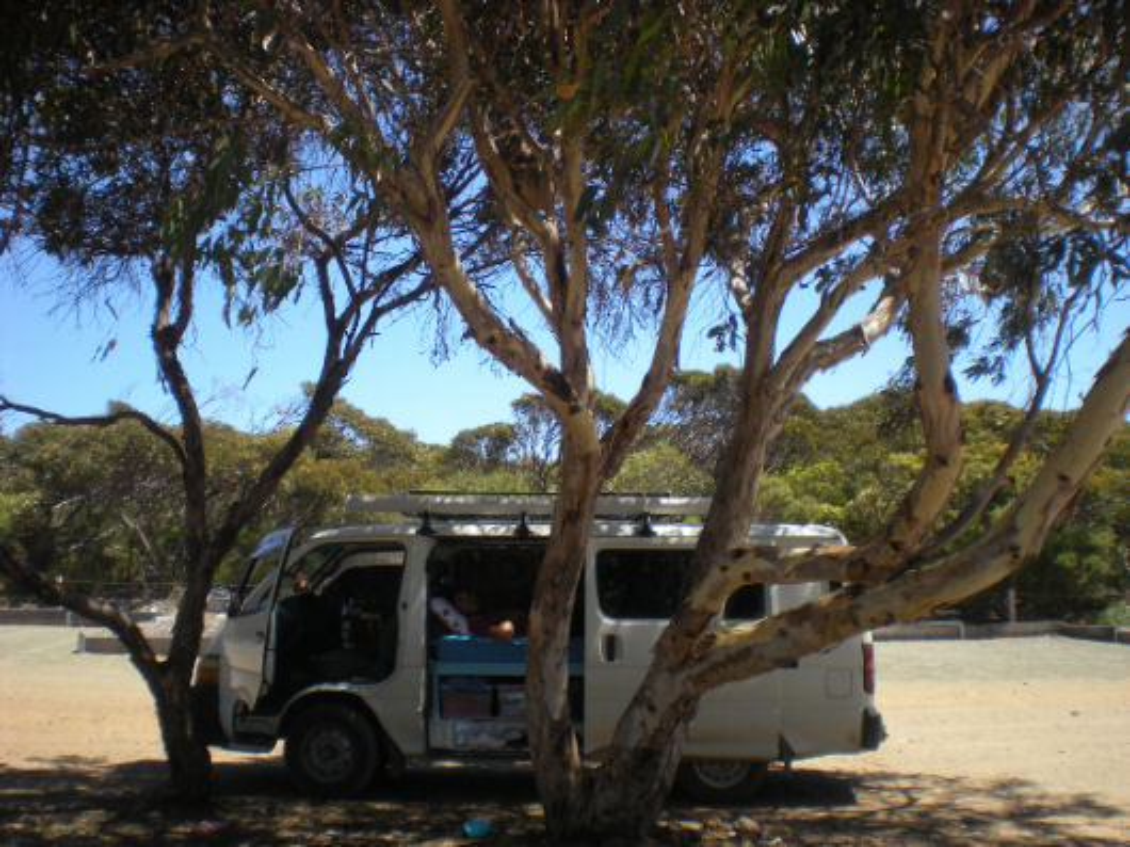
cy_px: 424
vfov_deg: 37.7
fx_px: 1240
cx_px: 565
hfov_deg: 49.0
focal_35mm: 38
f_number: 4.6
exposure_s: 1/251
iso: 64
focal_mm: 6.3
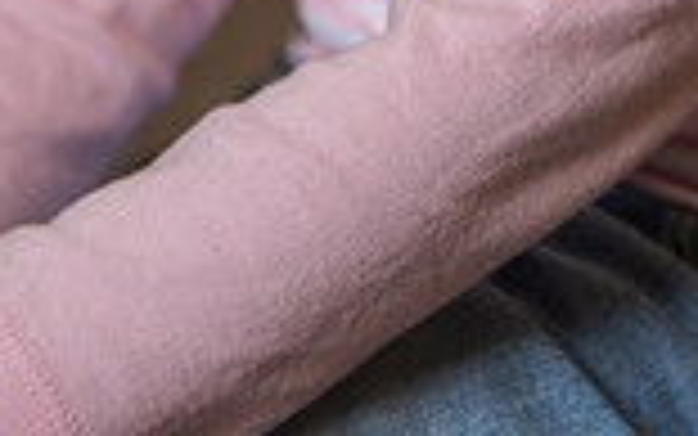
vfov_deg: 6.1
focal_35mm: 207
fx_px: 3939
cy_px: -566
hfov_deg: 10.1
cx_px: 554
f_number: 4
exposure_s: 1/200
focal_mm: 70
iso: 200
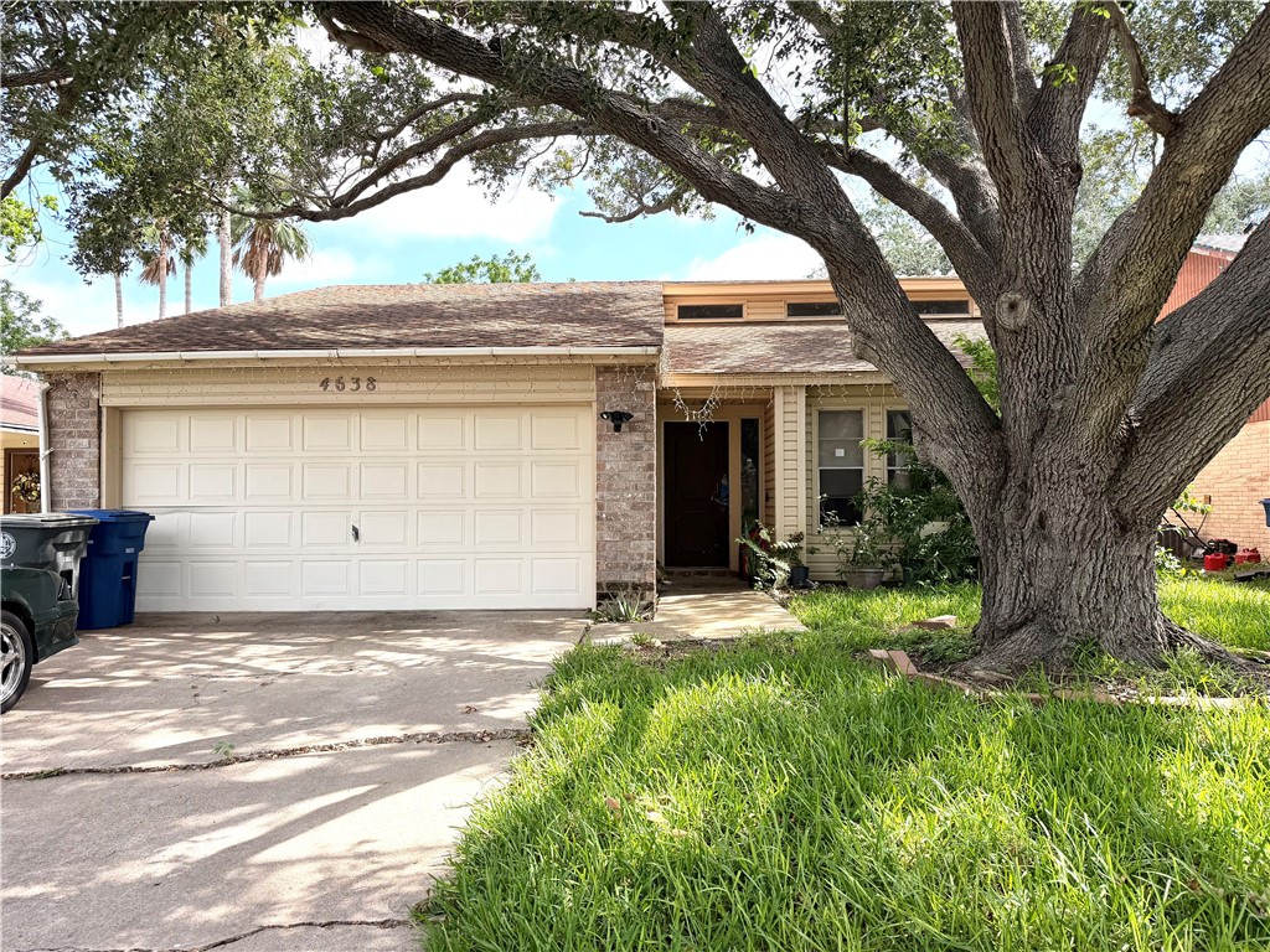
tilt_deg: +1.5
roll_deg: +0.3
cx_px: 635
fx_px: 881
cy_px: 476
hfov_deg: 71.6
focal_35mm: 24
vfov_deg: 56.8
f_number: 1.78
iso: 100
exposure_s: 1/1493
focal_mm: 6.76
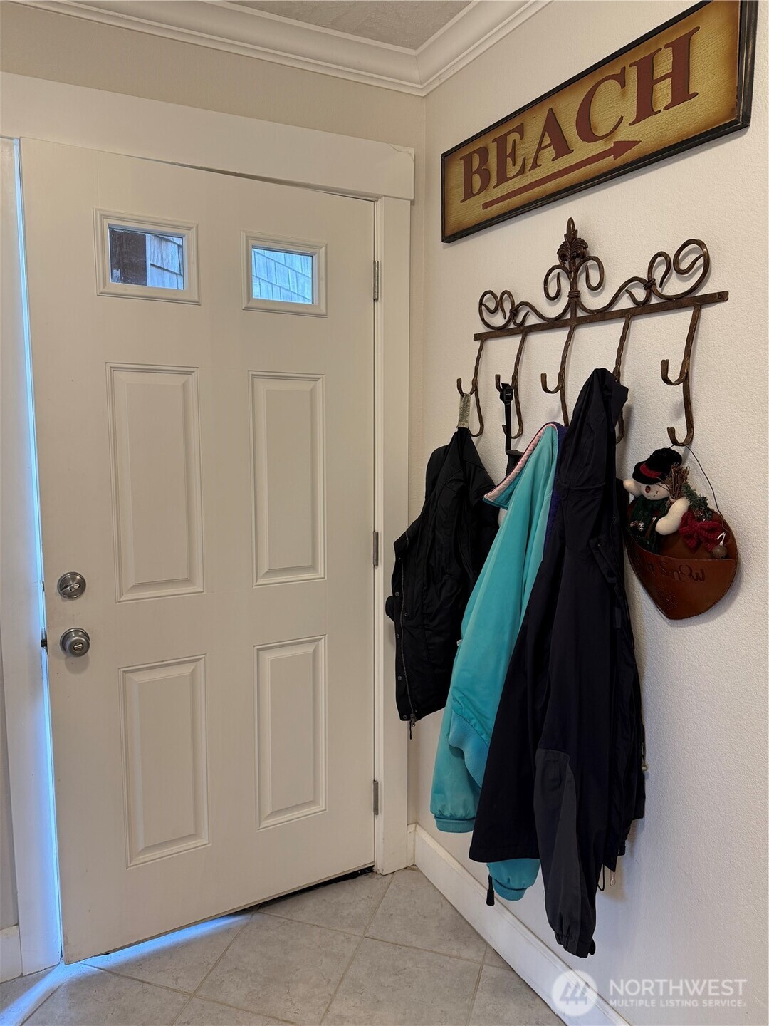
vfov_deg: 71.6
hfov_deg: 56.8
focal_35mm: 24
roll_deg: -0.5
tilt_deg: -5.9
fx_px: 711
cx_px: 384
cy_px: 513
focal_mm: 6.76
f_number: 1.78
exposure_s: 1/60
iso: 160
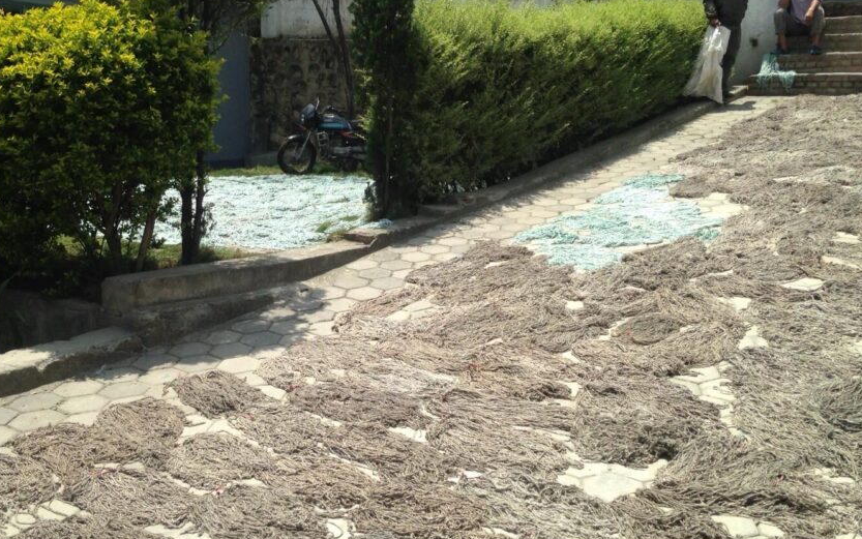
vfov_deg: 29.9
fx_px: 1010
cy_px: 252
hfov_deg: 46.1
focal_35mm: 43
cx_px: 386
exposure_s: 1/1808
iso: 50
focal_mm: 4.12
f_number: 2.4
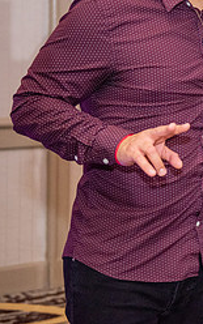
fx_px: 1053
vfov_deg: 17.4
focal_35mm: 119
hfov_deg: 10.5
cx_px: 346
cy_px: 86
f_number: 2.8
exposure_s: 1/250
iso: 1600
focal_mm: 50
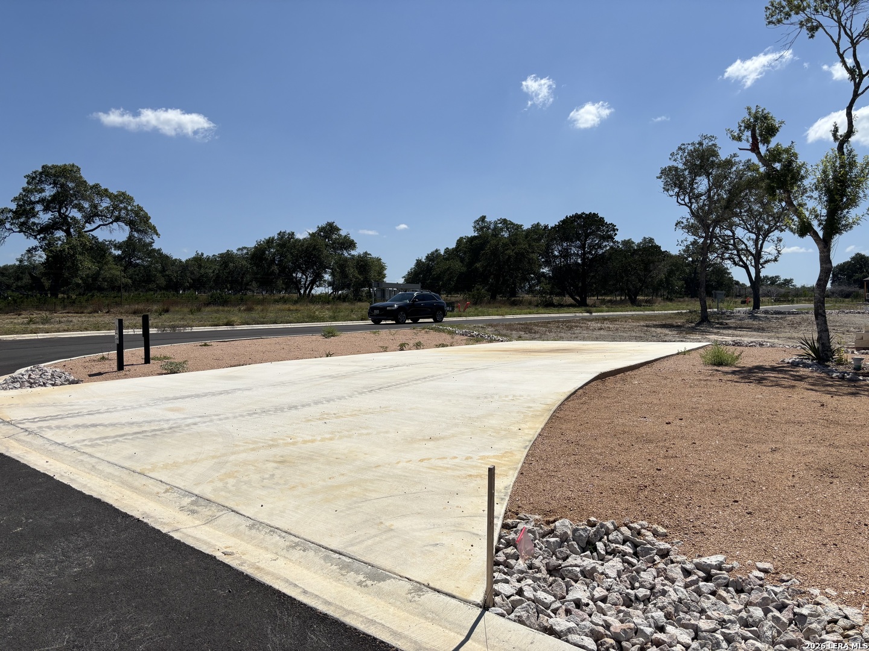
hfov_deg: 67.3
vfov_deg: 53.1
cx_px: 434
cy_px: 326
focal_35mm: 26
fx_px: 653
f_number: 1.6
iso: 50
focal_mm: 5.96
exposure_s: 1/9901
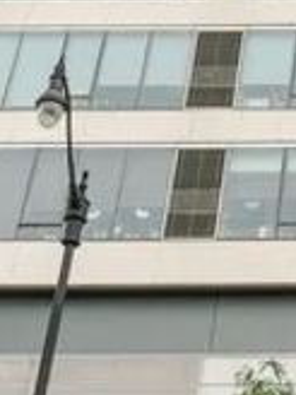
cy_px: 8
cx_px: 455
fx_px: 1163
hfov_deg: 13.6
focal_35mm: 102
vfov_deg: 18.8
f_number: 7.1
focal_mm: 17
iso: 320
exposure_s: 1/320
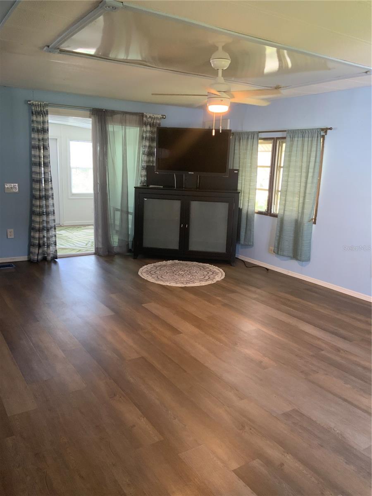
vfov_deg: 61.7
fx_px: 416
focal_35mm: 29
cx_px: 186
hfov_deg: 48.2
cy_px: 248
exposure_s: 1/60
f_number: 1.8
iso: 100
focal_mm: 3
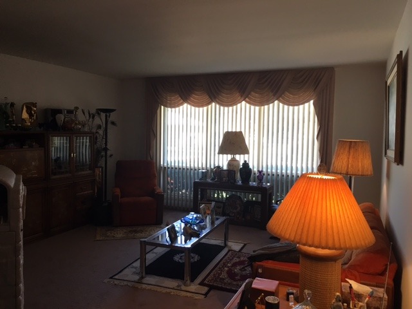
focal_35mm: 29
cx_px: 206
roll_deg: -0.7
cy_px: 154
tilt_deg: -3.3
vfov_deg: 48.2
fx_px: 345
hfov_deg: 61.7
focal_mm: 4.15
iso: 32
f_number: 2.2
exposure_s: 1/30
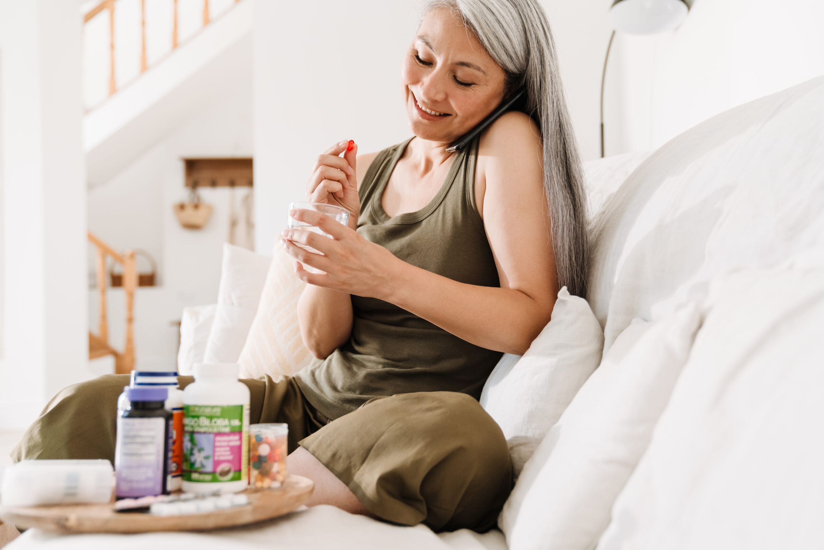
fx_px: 824
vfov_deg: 36.9
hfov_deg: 53.1
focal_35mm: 36
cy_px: 275
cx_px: 412
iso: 1600
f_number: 2.8
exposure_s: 1/320
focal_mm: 36
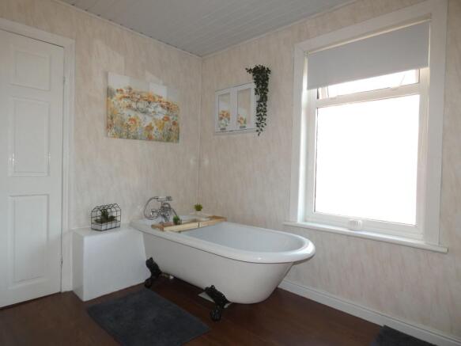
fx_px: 266
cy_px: 173
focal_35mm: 20
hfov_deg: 81.8
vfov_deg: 66.0
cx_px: 230
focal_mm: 3.6
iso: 200
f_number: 2.8
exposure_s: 1/60
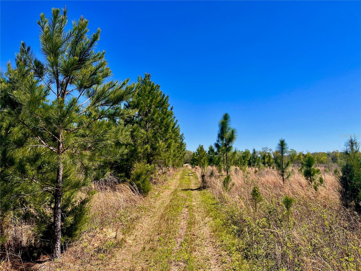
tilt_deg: +2.2
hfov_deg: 67.3
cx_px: 180
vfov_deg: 53.1
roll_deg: +0.3
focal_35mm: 26
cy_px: 136
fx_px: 271
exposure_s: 1/2967
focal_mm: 5.1
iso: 50
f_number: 1.6
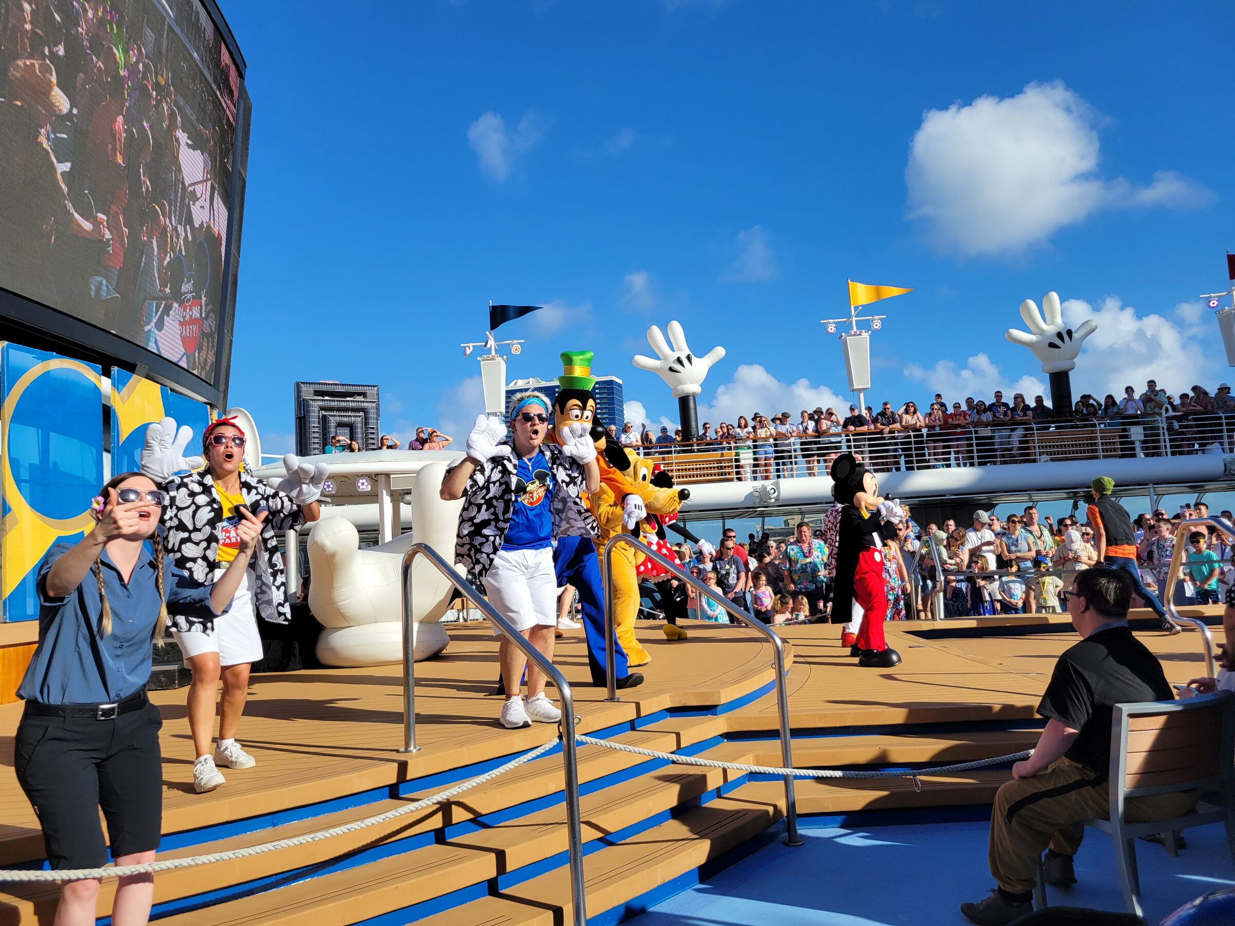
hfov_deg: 67.3
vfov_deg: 53.1
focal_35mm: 26
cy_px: 463
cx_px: 618
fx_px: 928
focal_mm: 5.4
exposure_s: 1/3050
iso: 40
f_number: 1.8
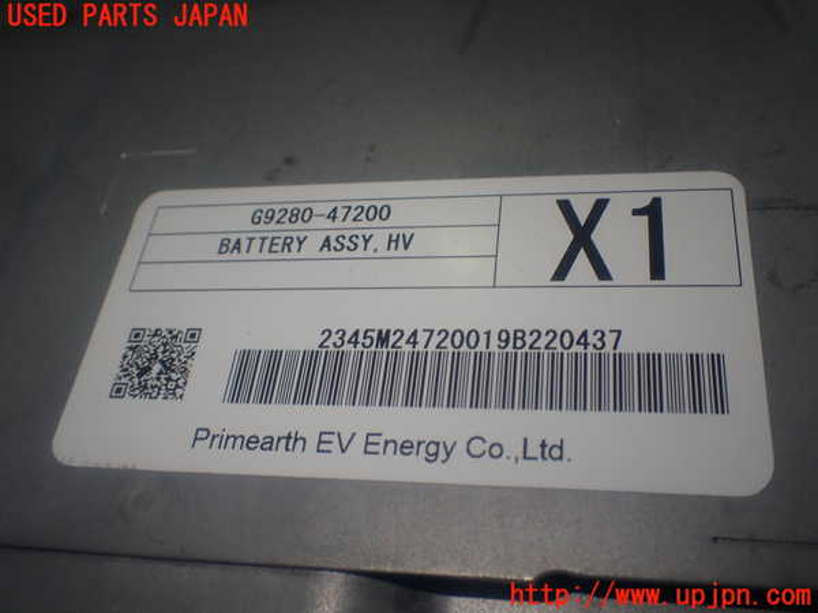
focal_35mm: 36
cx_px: 409
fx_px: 851
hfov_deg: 51.4
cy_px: 306
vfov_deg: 39.7
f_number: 3.5
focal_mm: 6.37
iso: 100
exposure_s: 1/80
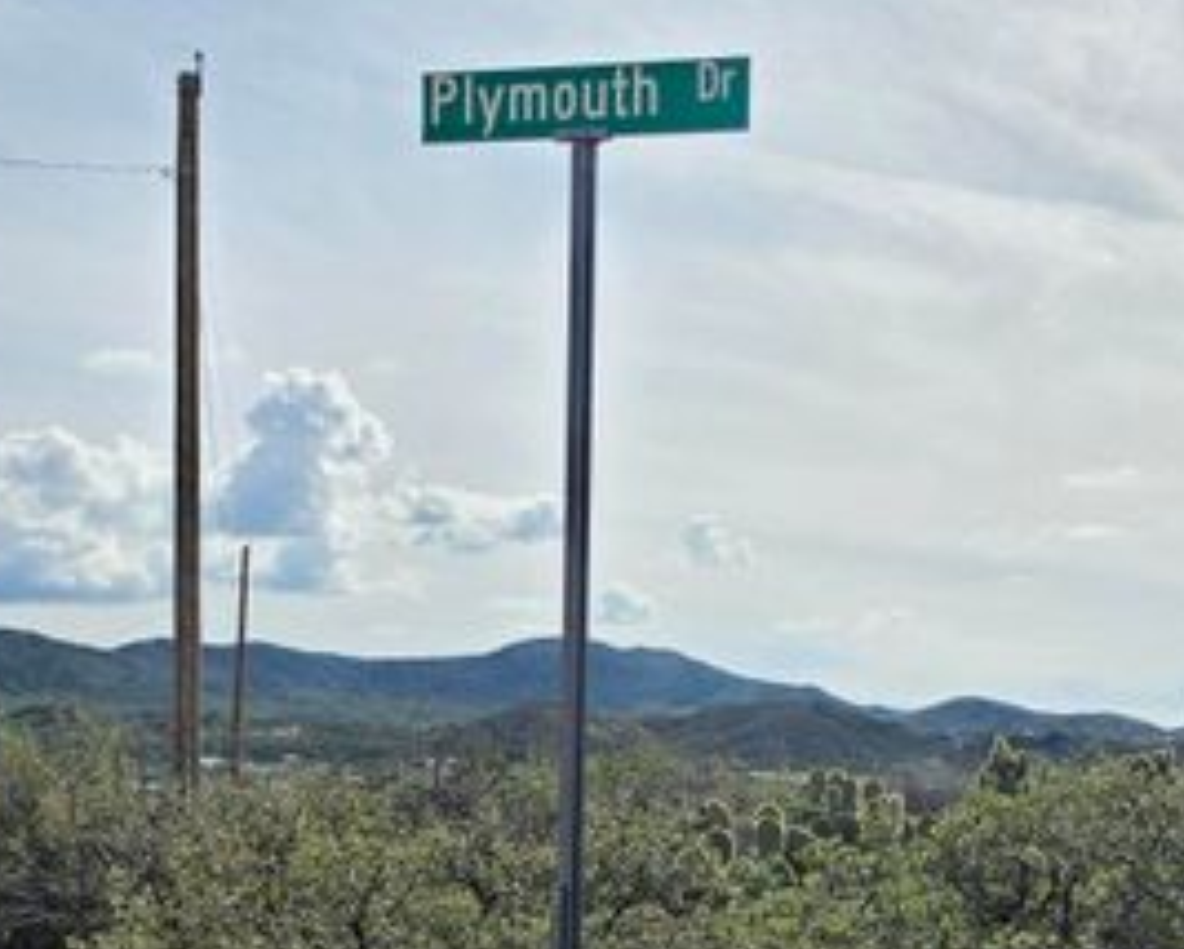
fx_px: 1964
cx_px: 829
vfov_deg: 26.8
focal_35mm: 56
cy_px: 712
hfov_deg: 33.1
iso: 20
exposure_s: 1/7939
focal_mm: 6.5
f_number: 1.4
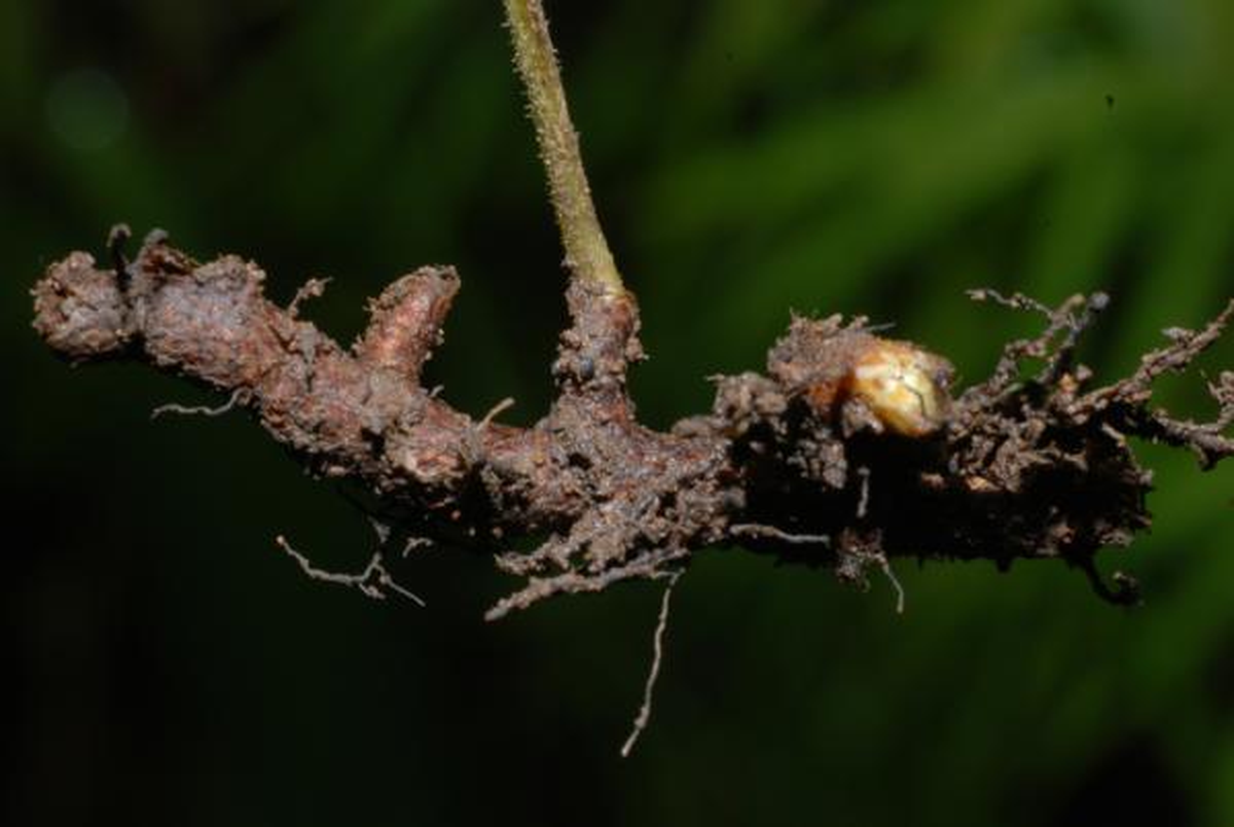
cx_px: 617
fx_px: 3604
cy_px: 414
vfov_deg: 13.1
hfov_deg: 19.4
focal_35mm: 105
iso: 200
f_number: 22
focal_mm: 70
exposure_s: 1/60
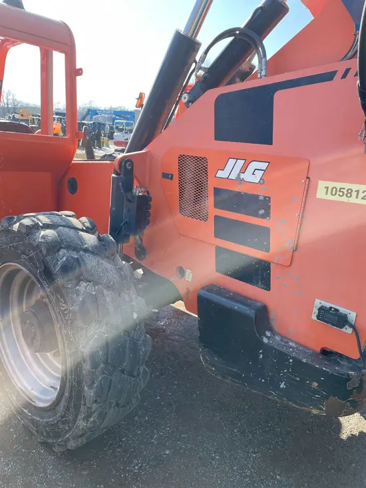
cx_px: 183
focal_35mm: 26
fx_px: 366
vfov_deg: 67.3
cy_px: 244
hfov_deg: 53.1
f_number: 1.6
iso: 32
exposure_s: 1/729
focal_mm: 4.2
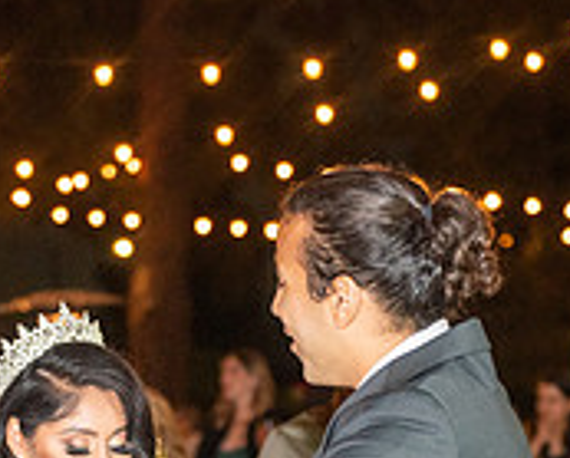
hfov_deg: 12.3
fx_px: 2653
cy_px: 545
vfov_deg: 9.7
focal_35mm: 157
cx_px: 201
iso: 1250
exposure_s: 1/125
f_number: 2.8
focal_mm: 50
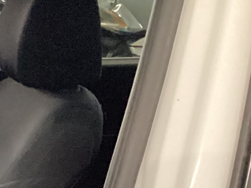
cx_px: -300
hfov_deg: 12.0
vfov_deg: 10.0
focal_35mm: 140
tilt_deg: -22.6
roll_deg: -1.0
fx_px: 1015
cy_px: 347
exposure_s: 1/30
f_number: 2.4
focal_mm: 3.3
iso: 640
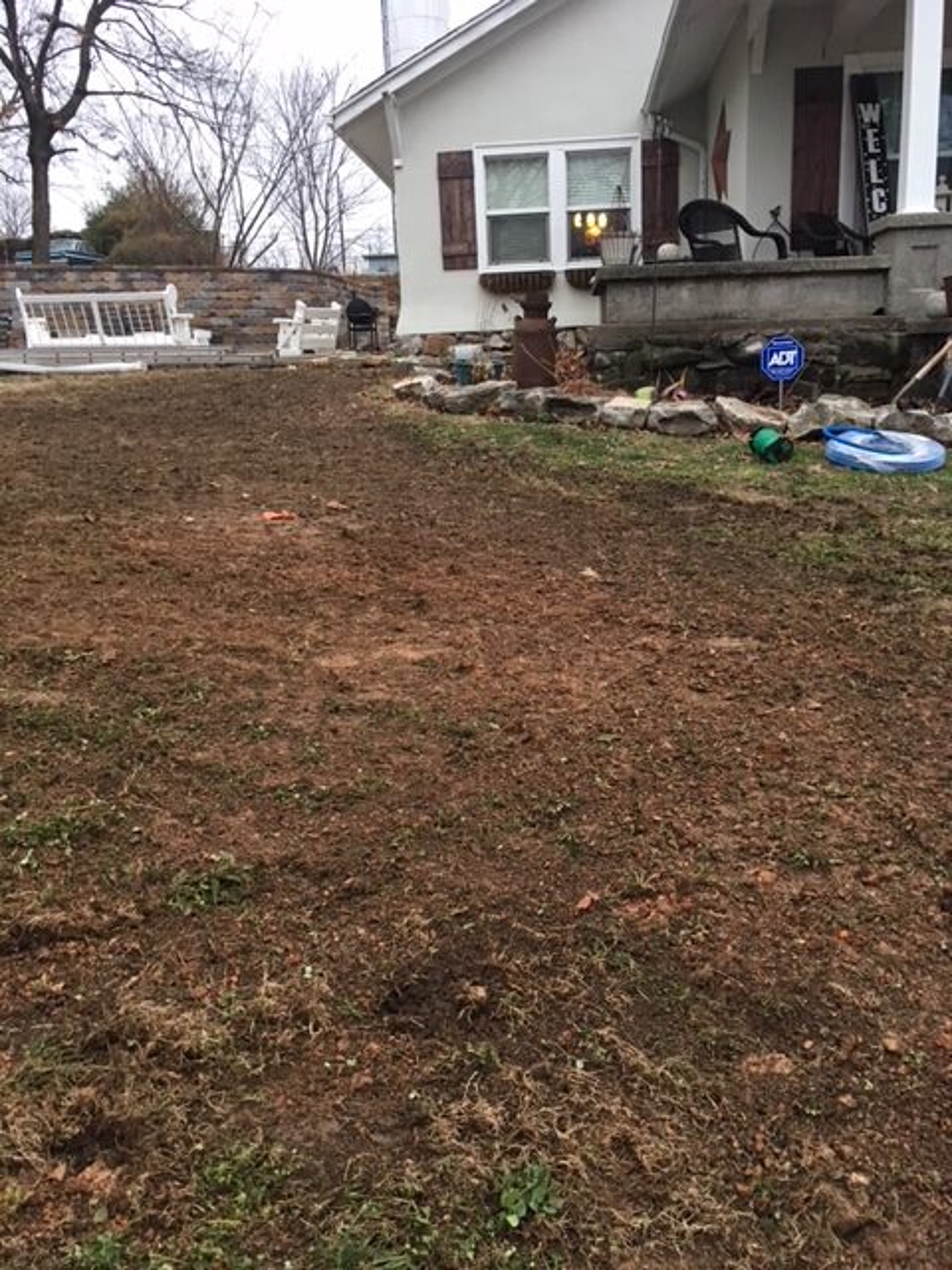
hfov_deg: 48.2
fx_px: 1063
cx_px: 476
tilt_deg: -13.3
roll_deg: +2.5
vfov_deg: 61.7
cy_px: 635
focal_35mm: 29
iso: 50
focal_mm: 4.15
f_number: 2.2
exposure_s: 1/15
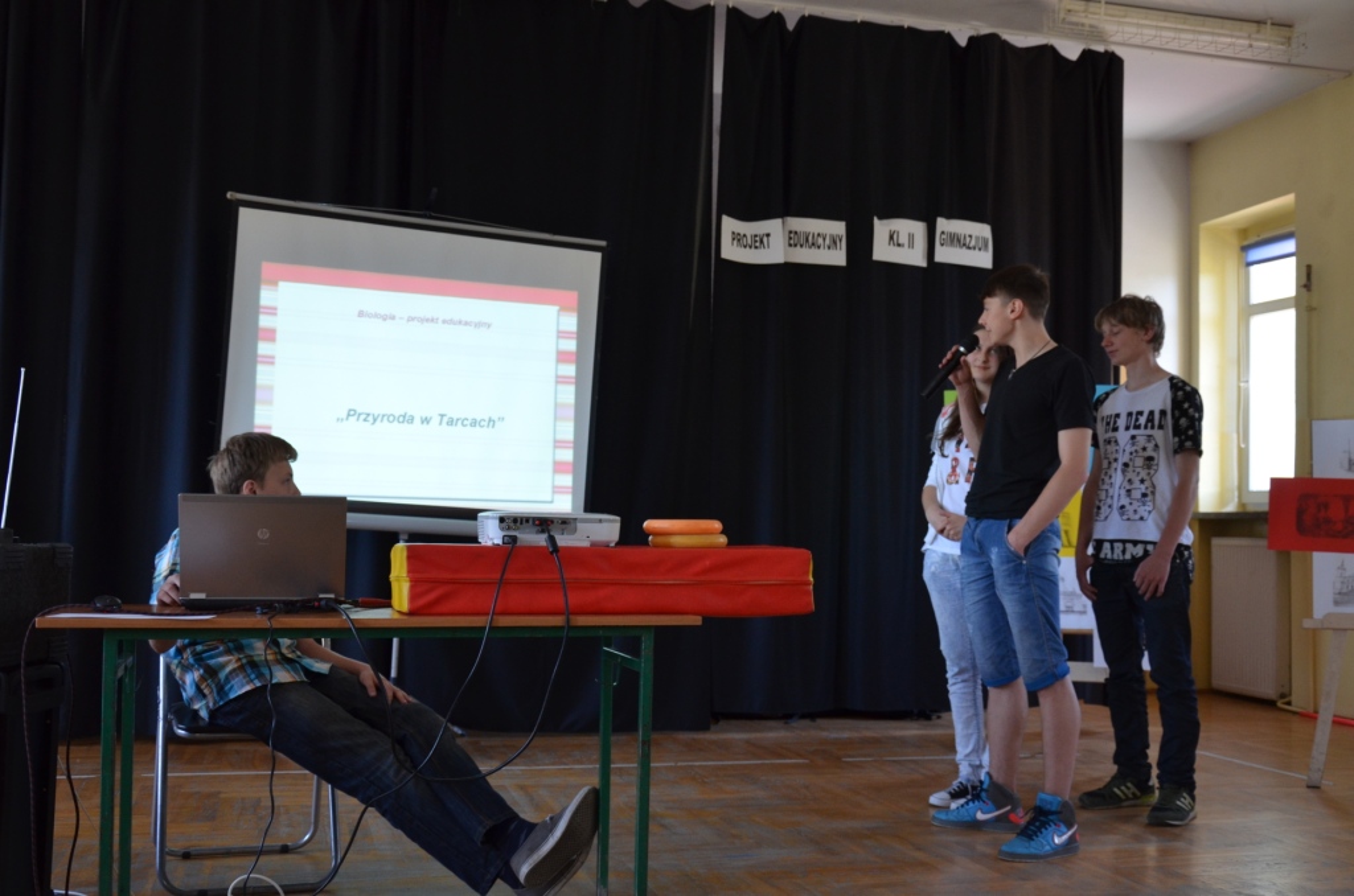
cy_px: 448
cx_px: 677
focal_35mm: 38
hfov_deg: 51.4
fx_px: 1407
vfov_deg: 35.3
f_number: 4
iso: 720
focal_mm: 25
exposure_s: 1/60
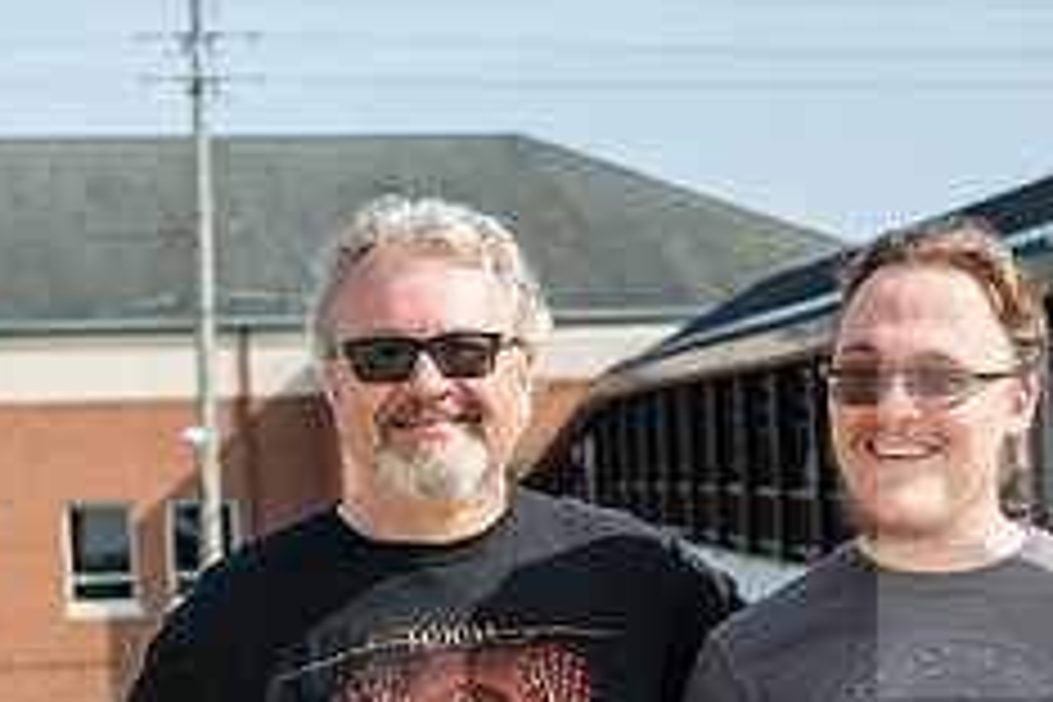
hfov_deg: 14.7
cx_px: 742
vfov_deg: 9.7
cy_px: 866
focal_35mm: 139
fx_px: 4065
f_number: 5
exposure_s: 1/320
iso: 100
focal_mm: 56
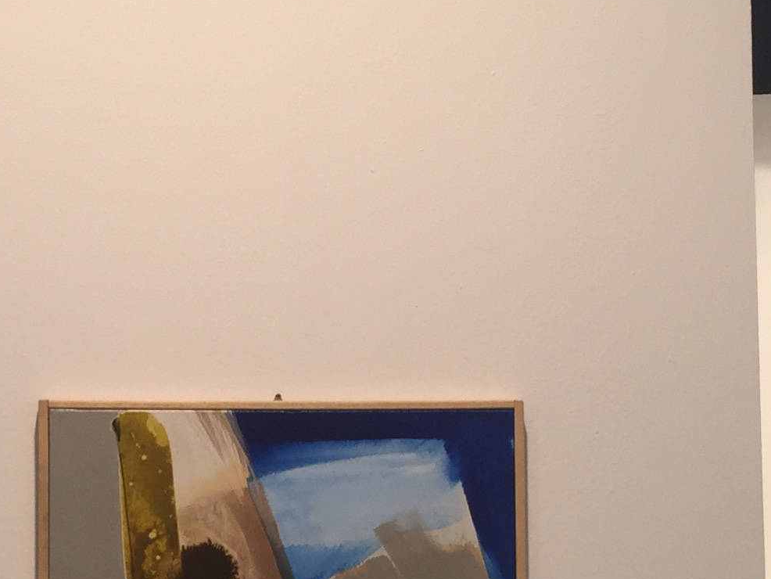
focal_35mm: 96
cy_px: 545
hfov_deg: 20.1
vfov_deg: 15.2
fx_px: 2139
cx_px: 92
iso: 32
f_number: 2.2
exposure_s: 1/50
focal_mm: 4.15
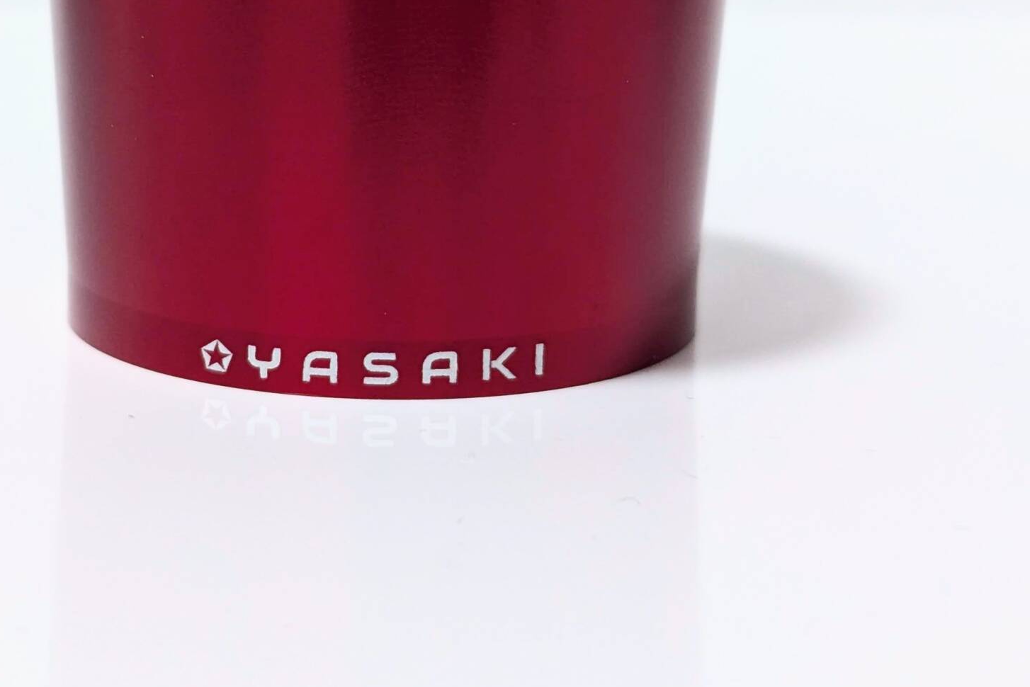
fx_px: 2518
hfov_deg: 23.1
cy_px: 110
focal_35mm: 88
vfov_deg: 15.4
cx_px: 378
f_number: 1.85
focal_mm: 6.81
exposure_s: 1/25
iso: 128
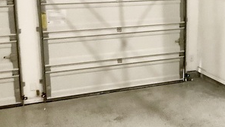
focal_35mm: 73
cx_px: 191
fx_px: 436
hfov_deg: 28.1
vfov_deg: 16.6
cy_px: 56
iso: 500
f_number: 2.4
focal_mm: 3.3
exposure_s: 1/30
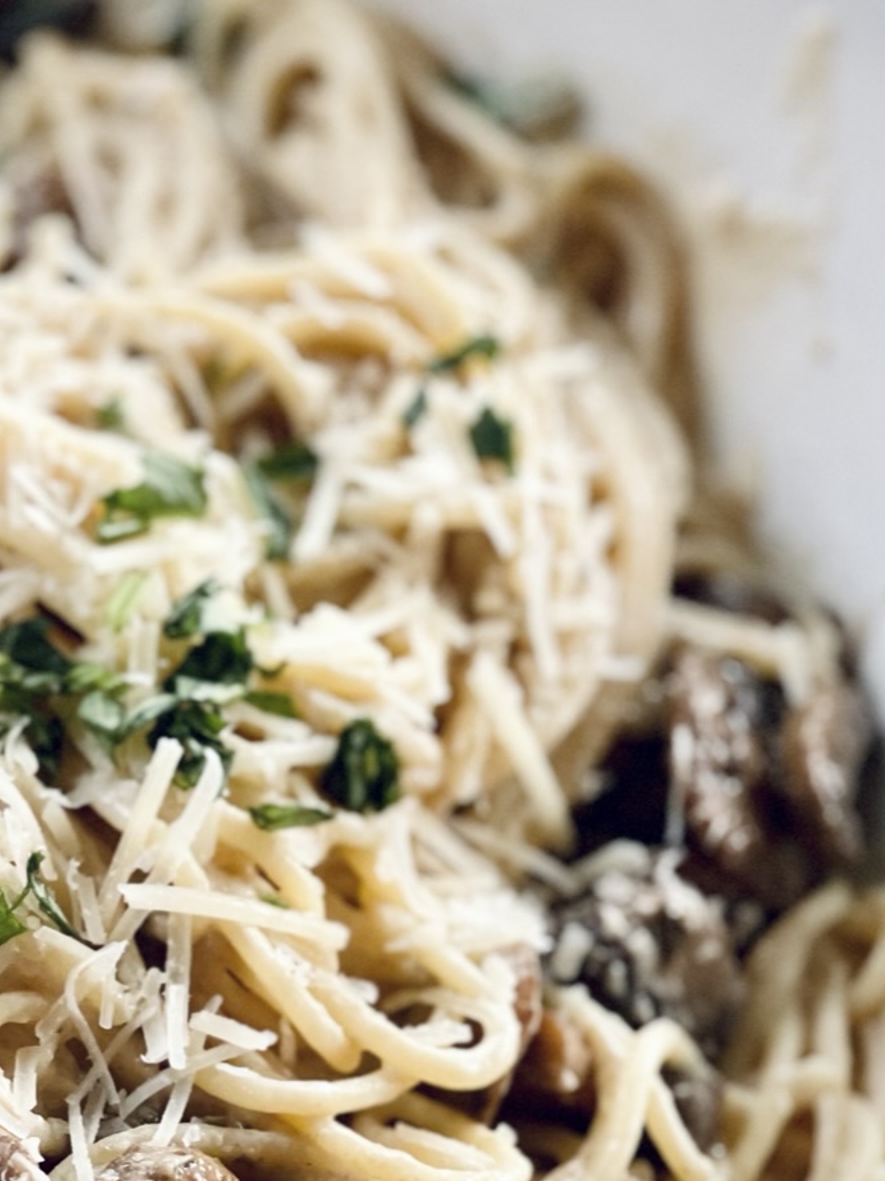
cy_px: 885
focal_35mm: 148
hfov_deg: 9.9
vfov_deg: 13.3
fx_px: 5047
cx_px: -123
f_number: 2.2
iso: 200
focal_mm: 7.5
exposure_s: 1/40
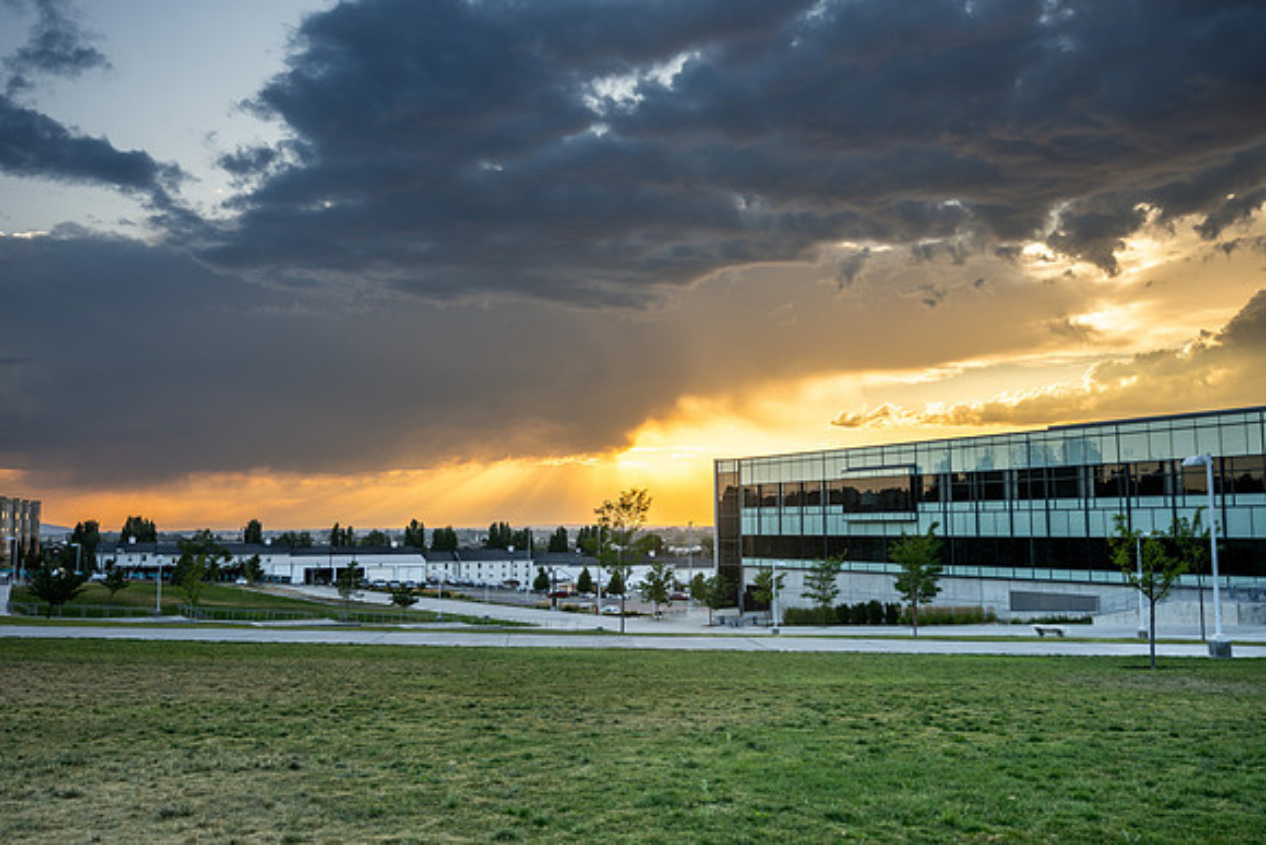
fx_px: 1108
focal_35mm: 32
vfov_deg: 41.7
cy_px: 422
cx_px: 633
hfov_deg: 59.5
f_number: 4
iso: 64
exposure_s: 1/250
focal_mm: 31.5
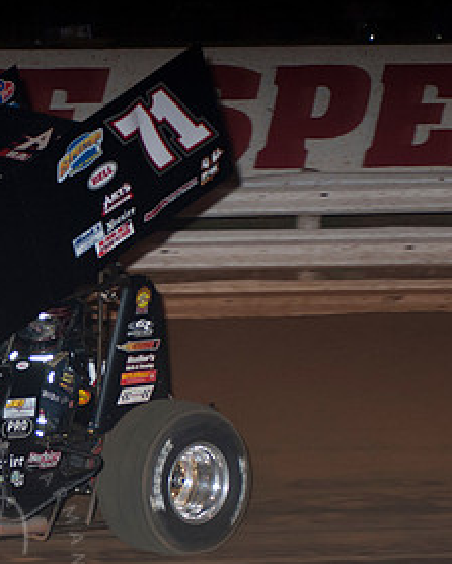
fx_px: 3923
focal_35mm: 235
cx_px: -39
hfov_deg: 6.6
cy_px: 367
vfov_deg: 8.2
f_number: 4
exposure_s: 1/400
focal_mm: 80
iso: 400
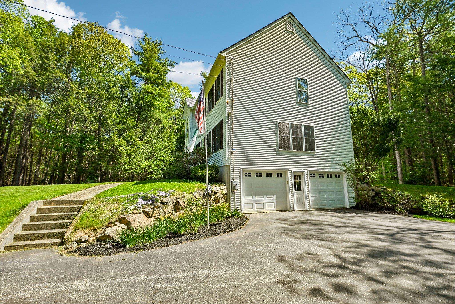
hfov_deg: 96.7
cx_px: 228
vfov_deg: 73.7
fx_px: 202
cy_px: 152
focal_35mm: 16
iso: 400
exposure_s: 1/800
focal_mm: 16
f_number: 8
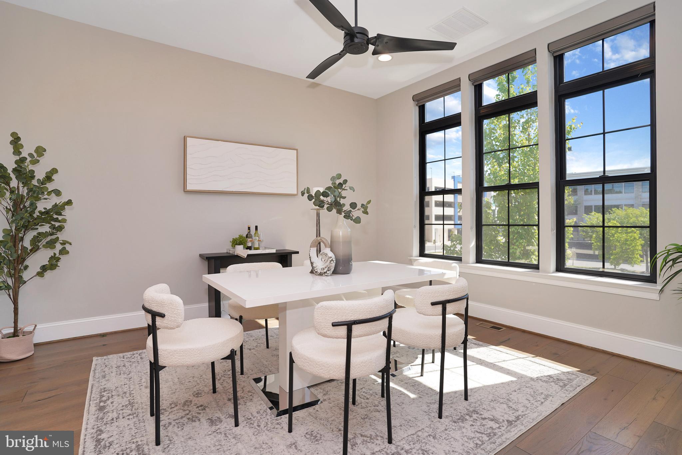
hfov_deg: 93.3
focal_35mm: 17
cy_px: 228
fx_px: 322
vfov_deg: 70.4
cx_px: 341
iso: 125
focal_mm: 17
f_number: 4
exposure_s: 1/60
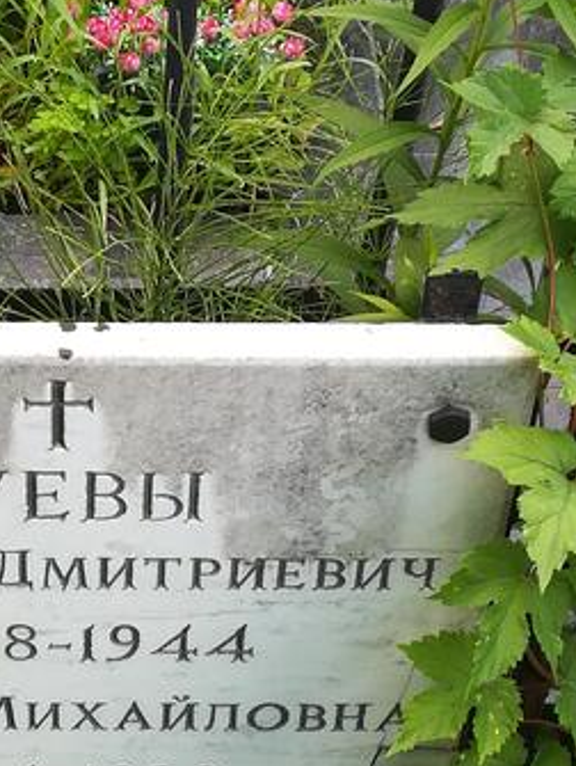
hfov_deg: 15.8
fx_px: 2059
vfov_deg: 20.7
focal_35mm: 93
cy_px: 670
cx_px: 105
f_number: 2.2
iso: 64
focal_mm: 3.83
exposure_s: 1/60
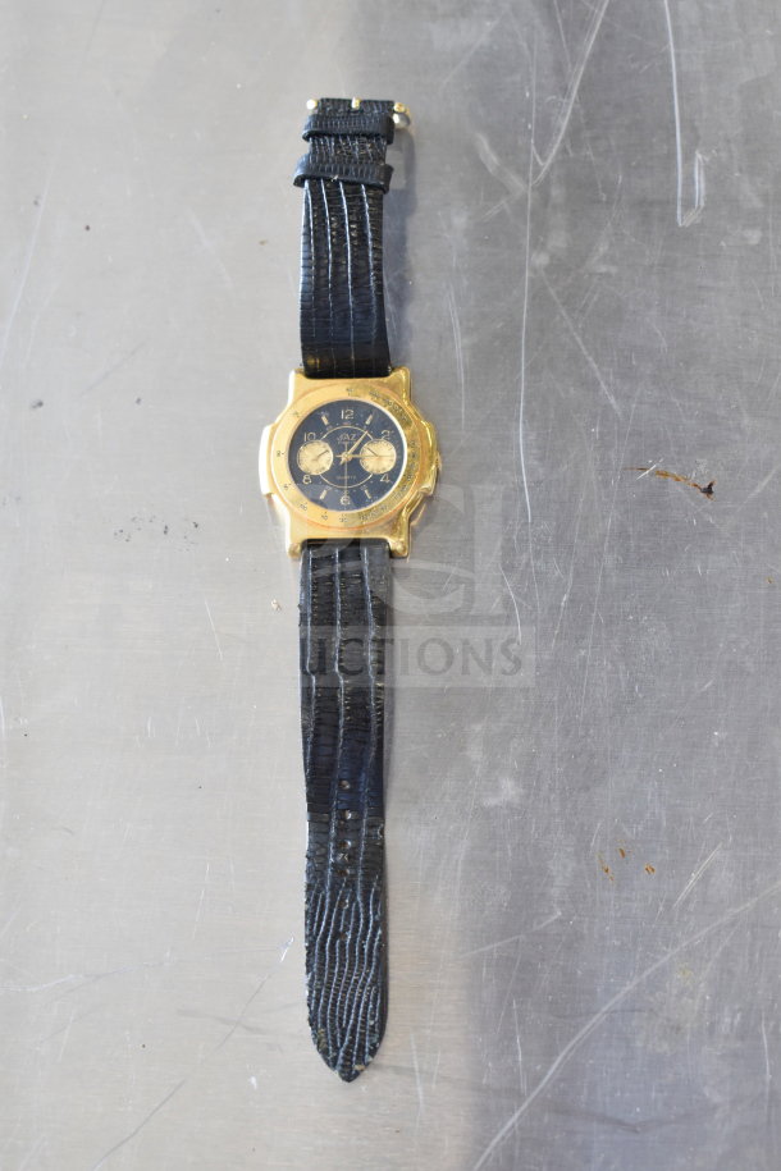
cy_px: 586
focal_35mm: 69
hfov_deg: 19.7
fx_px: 2245
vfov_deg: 29.2
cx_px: 390
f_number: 5.3
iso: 1000
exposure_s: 1/80
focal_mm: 46
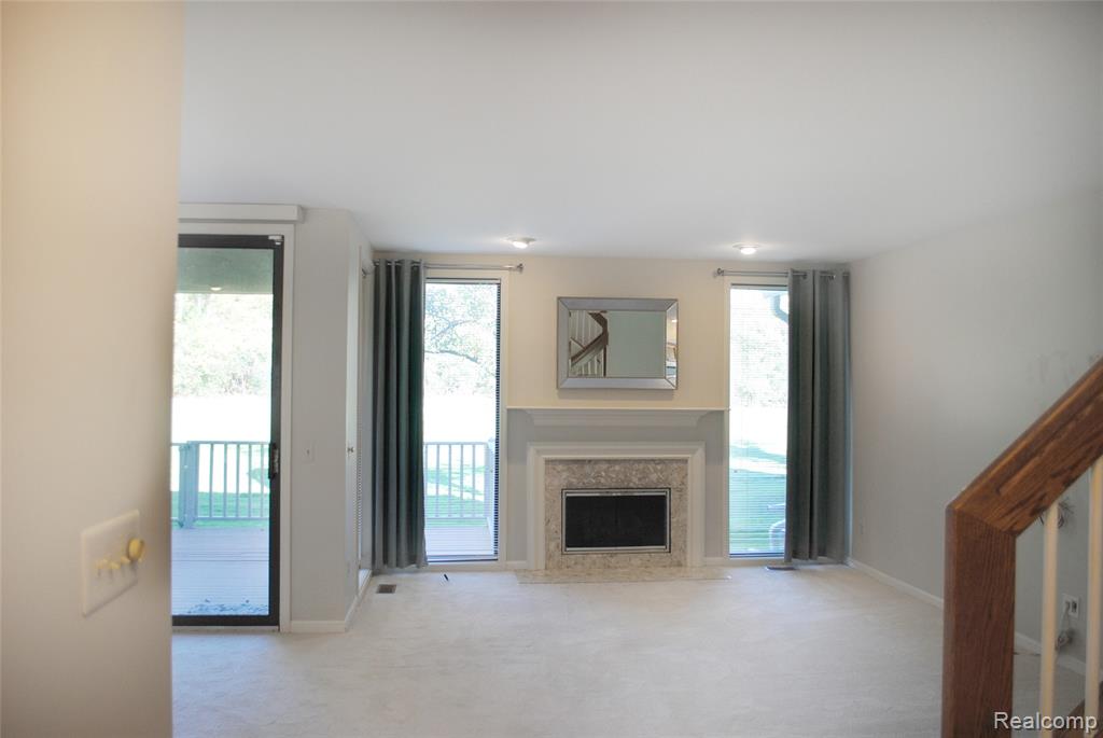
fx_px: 828
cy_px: 369
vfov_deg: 48.0
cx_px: 552
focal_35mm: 27
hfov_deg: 67.3
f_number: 4
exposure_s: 1/60
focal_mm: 18
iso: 200
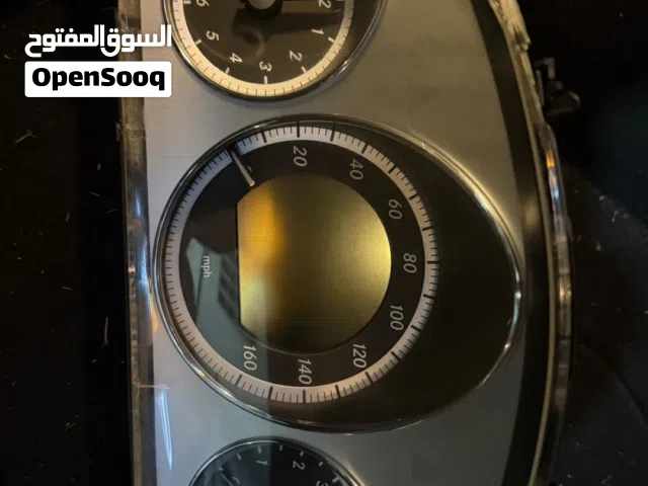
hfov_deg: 71.6
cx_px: 324
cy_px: 243
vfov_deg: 56.8
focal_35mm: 24
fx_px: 449
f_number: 1.78
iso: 800
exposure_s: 1/33
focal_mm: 6.76
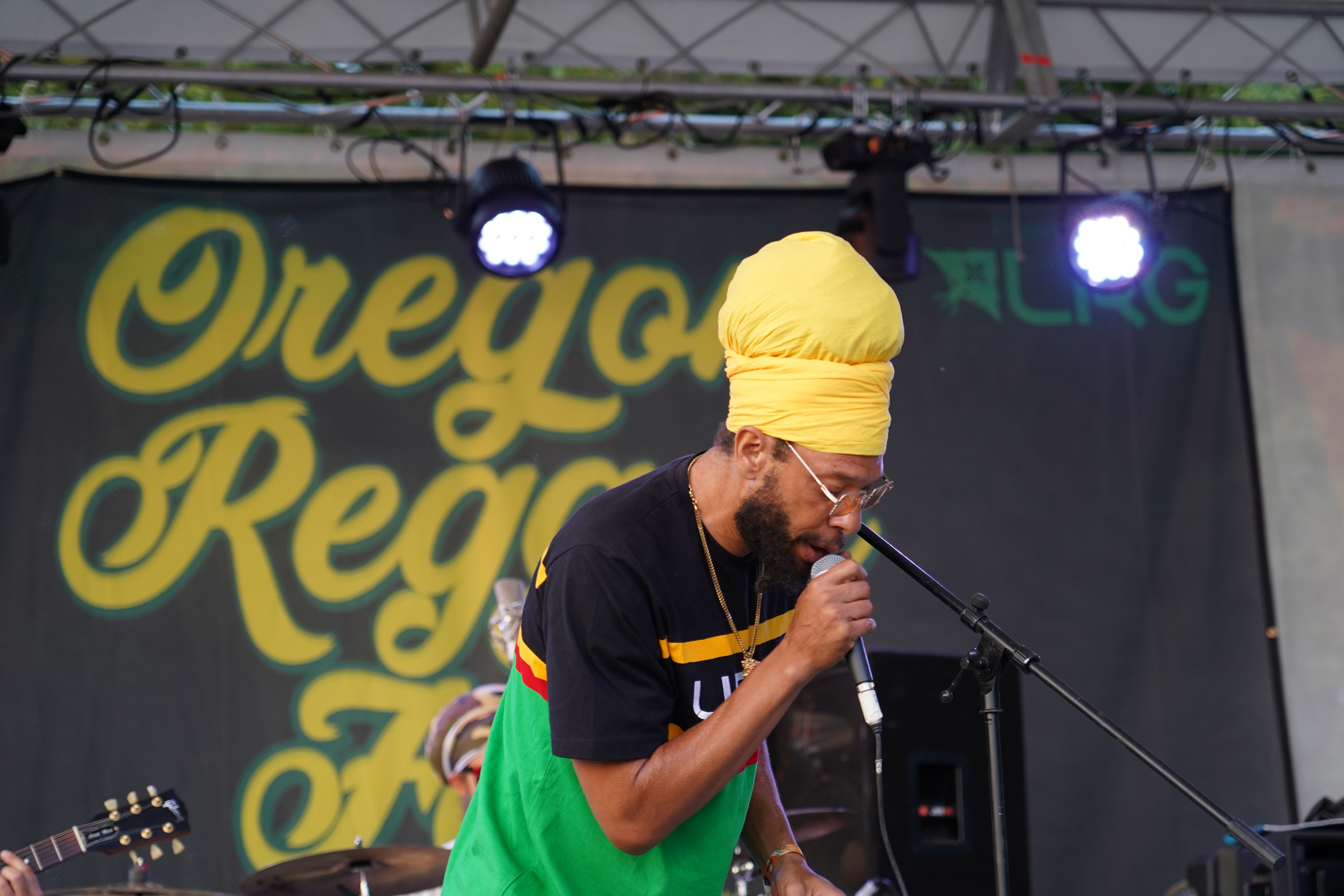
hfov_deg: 19.5
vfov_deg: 13.0
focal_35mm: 105
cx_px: 672
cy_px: 448
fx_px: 3920
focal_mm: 105
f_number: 4
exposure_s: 1/160
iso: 1000
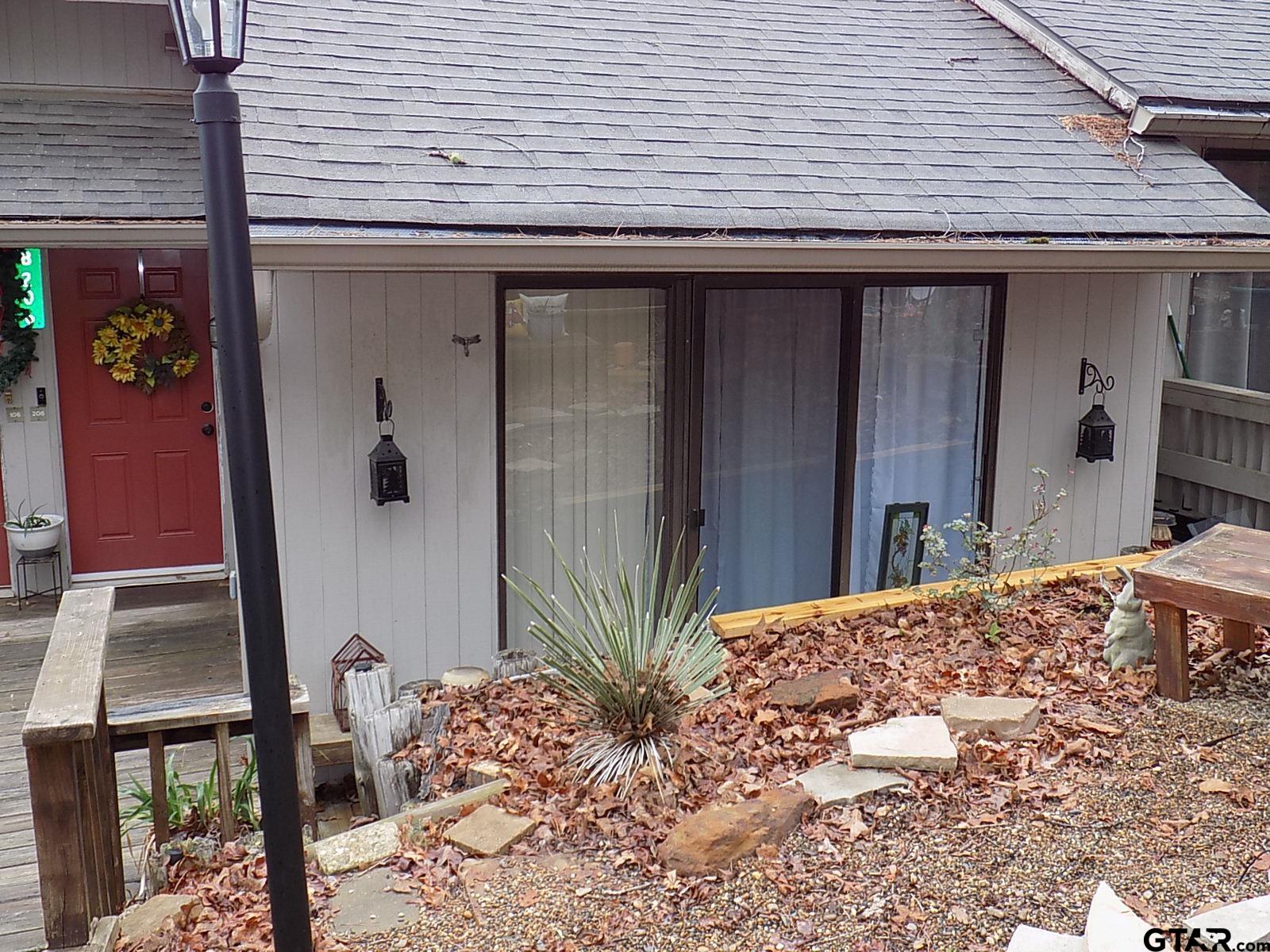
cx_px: 635
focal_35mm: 34
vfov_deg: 41.8
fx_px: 1247
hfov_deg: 54.0
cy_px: 476
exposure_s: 1/30
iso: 100
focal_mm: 6.1
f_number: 3.4
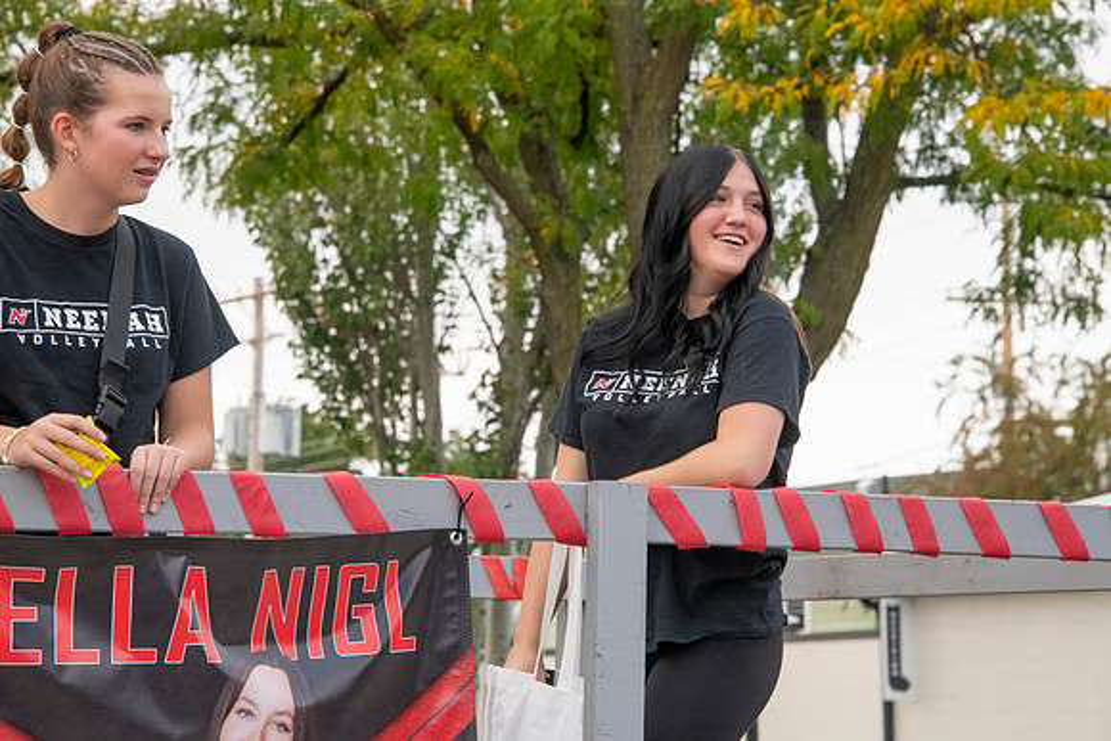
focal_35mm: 160
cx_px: 556
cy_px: 370
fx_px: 4939
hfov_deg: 12.8
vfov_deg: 8.6
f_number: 11
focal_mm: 160
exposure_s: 1/320
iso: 3200
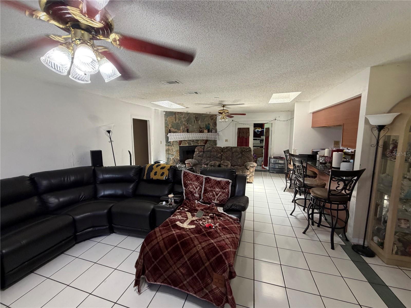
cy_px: 154
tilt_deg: -5.7
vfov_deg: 85.7
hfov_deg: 102.1
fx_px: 166
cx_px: 206
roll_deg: +0.7
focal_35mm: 14
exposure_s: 1/60
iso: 250
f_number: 2.2
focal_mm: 2.22
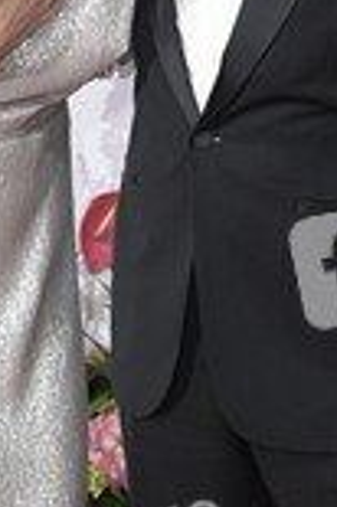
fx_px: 3082
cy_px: 88
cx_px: 160
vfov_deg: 9.4
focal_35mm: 219
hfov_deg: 6.3
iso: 640
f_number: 5.6
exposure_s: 1/250
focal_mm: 85
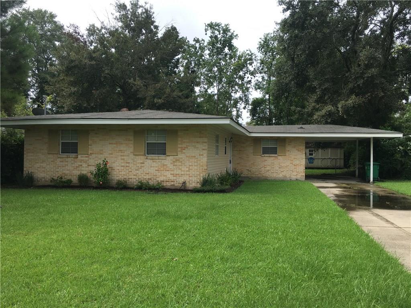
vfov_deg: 48.2
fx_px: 344
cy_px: 154
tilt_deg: -1.9
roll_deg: -1.0
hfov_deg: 61.7
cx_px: 206
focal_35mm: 29
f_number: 2.2
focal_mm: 4.15
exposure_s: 1/905
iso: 25
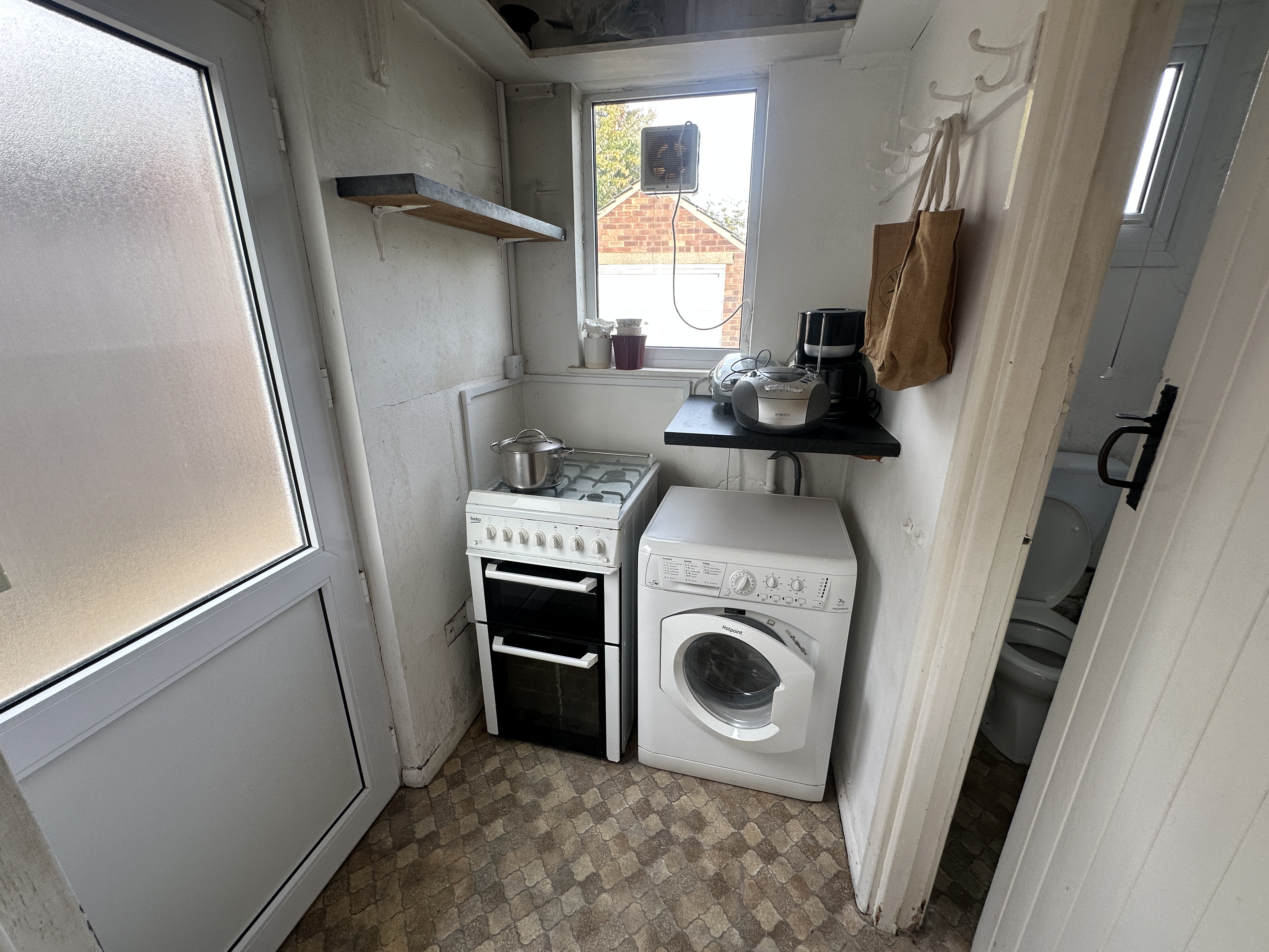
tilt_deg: -18.2
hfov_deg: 102.1
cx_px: 634
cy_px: 476
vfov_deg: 85.7
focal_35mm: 14
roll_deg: -0.3
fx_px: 513
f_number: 2.2
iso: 50
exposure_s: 1/99
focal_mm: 2.22
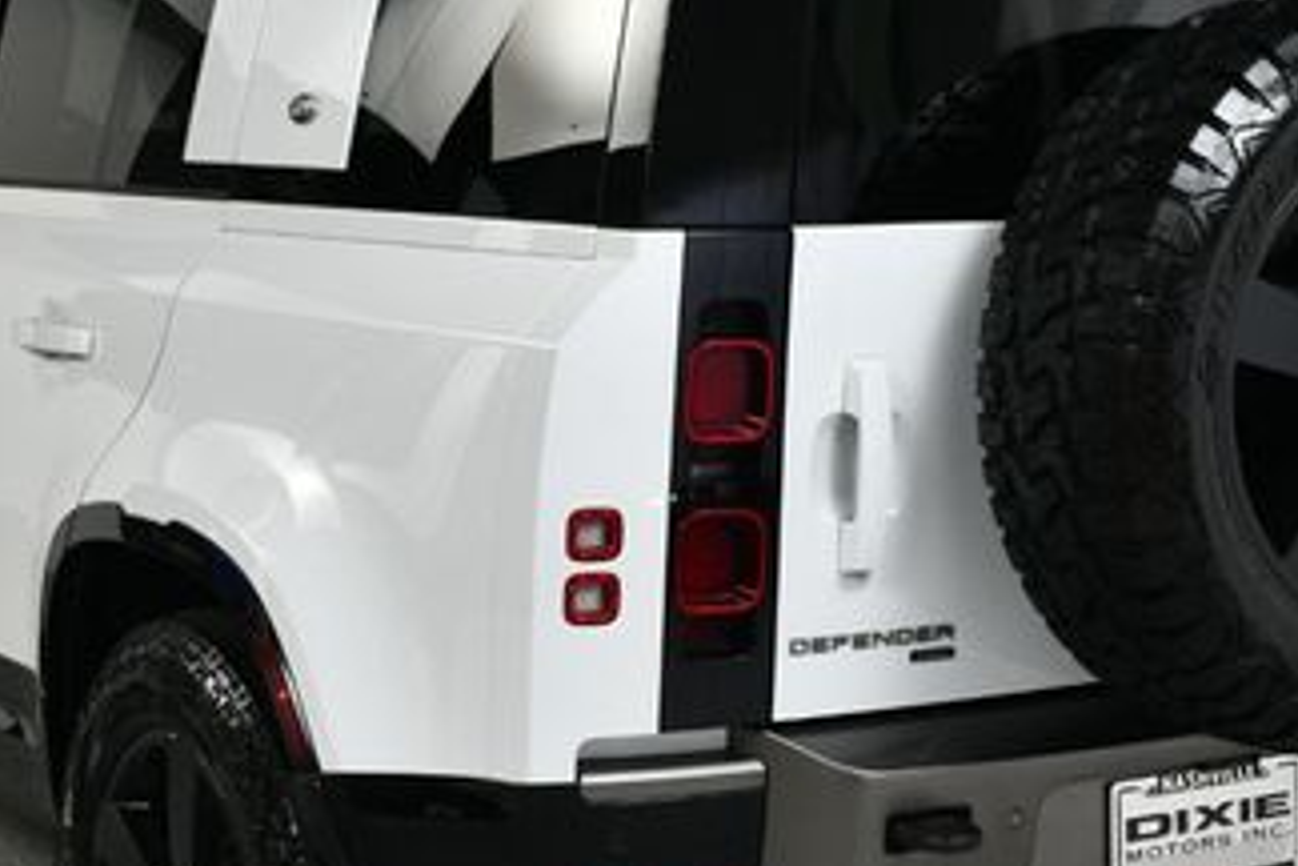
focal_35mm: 77
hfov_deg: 26.3
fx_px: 2776
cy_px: 497
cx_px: 597
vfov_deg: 17.7
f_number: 13
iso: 100
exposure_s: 1/160
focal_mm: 26
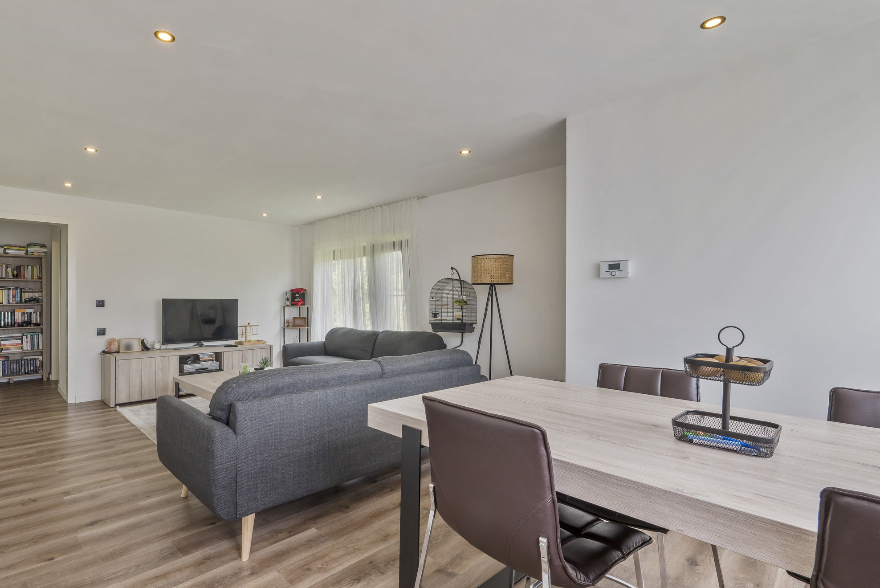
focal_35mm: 17
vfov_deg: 70.5
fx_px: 416
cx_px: 368
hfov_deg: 92.4
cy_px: 310
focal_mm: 14
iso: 250
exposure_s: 1/8
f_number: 11
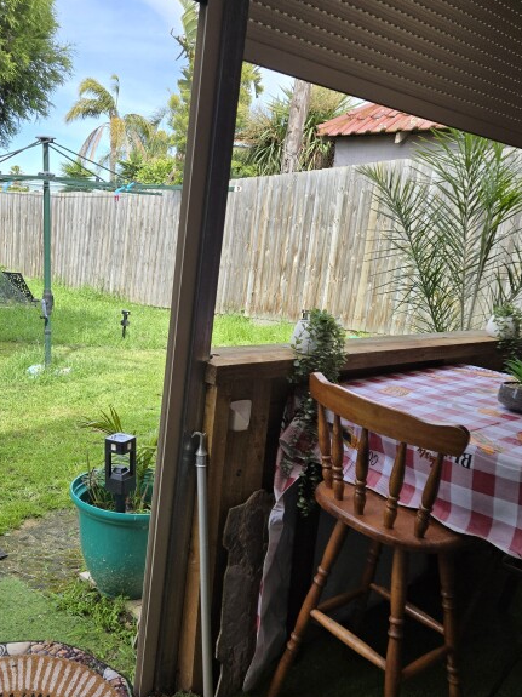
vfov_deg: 56.8
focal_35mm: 32
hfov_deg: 43.6
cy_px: 355
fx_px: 644
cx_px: 183
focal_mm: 5.4
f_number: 1.8
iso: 80
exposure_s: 1/2391
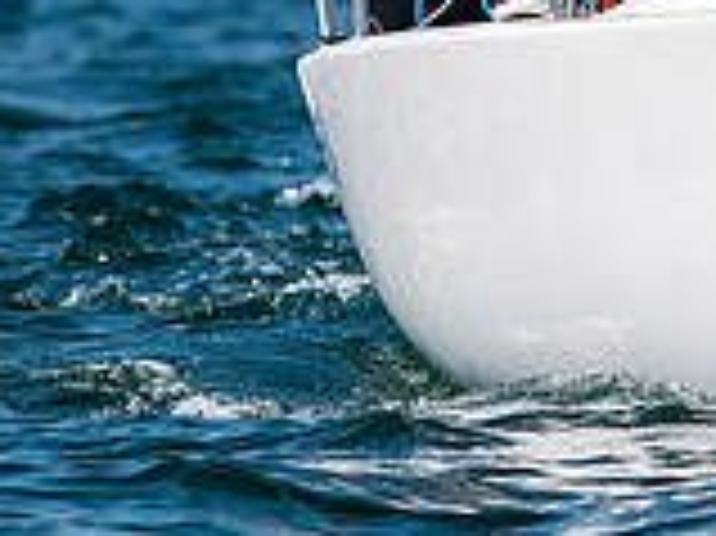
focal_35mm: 1864
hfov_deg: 1.1
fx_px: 38526
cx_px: 636
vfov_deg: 0.8
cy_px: -109
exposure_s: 1/3200
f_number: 5
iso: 200
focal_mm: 300
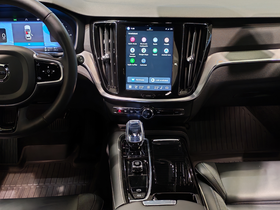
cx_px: 151
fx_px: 356
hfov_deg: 42.9
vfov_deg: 32.8
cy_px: 122
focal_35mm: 44
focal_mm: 6.12
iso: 1000
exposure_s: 1/100
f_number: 1.9
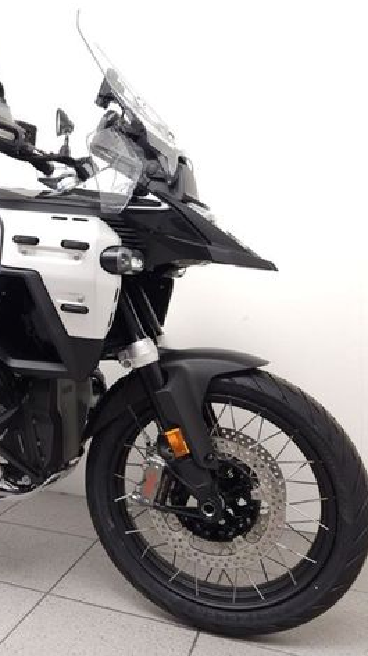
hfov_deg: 32.0
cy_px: 325
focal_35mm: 34
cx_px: 1
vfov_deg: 58.0
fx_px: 591
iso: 125
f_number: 1.8
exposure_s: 1/45
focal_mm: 5.4
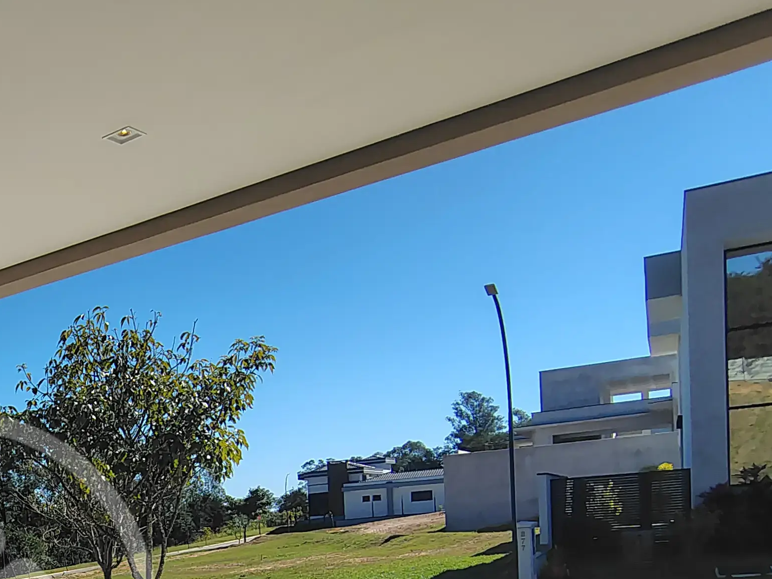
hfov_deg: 37.7
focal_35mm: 43
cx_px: -46
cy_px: 614
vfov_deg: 30.5
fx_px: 959
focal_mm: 2.13
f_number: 2.2
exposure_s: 1/1351
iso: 100
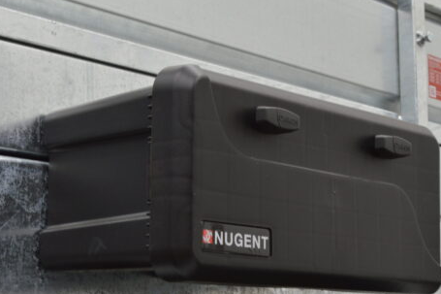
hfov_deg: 22.3
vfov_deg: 15.0
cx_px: 269
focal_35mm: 91
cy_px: 182
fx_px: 1114
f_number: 13
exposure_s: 1/1.6
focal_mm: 46
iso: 100
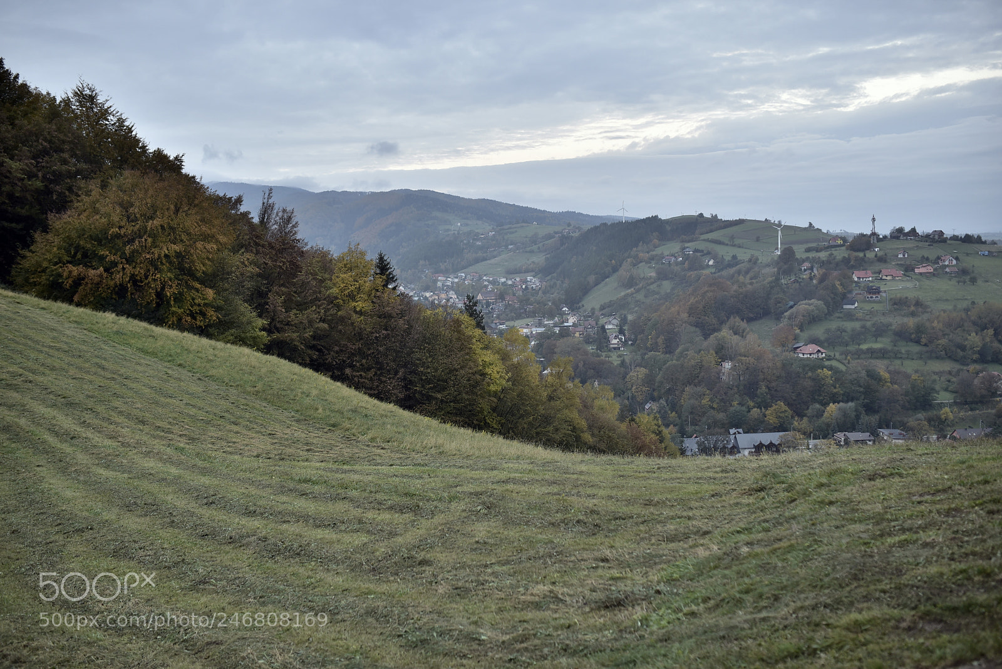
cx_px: 501
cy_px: 334
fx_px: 974
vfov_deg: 37.9
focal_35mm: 35
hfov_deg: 54.4
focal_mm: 35
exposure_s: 1/125
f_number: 2.5
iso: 400
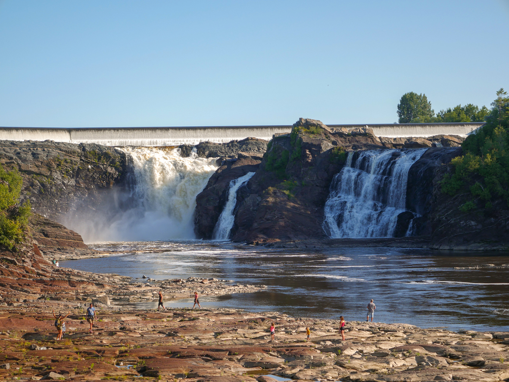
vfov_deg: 17.6
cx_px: 254
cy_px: 191
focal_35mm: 84
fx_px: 1236
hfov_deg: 23.3
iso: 200
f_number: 5.6
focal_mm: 42
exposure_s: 1/500
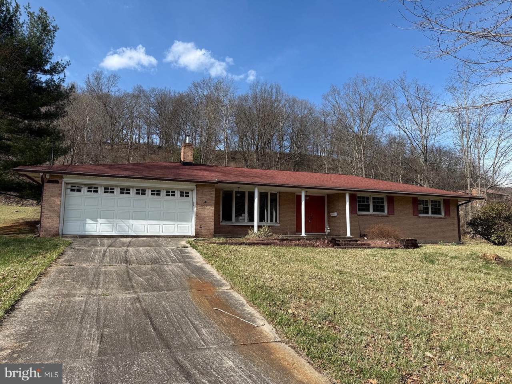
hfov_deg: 71.6
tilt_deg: +9.7
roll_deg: -1.9
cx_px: 256
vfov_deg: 56.8
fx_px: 355
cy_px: 192
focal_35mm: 24
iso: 80
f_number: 1.78
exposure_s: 1/3759
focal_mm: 6.76
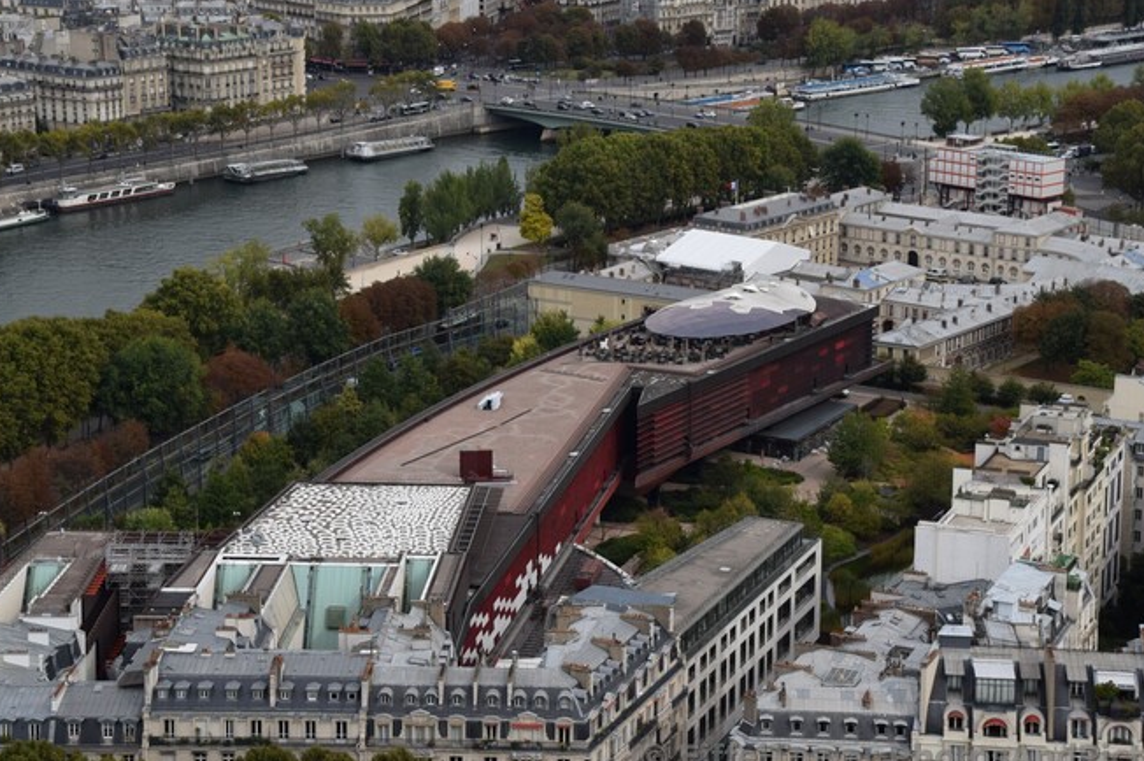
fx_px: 2573
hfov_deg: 25.1
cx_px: 591
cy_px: 309
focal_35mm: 81
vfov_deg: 16.8
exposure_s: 1/320
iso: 200
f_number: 9
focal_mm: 44
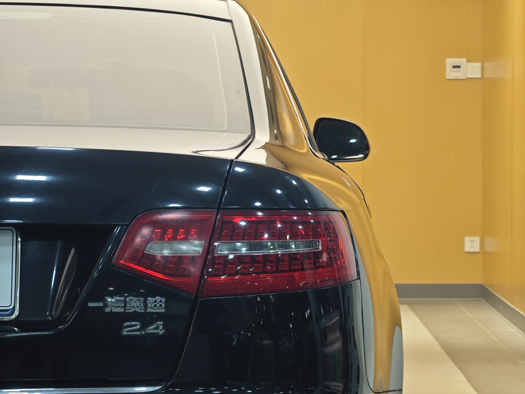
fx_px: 1820
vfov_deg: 12.3
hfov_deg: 16.4
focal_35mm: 120
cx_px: 262
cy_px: 197
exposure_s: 1/91.9
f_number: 3
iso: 400
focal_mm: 19.4
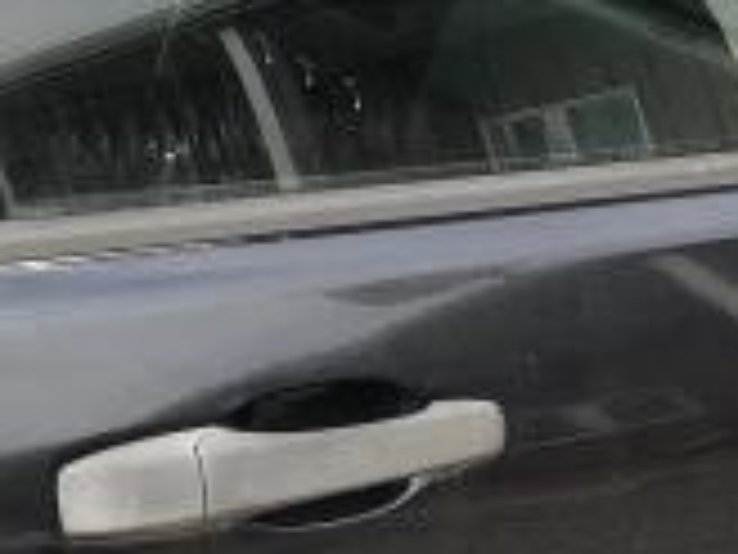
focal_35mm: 137
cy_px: 477
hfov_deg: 14.4
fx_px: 2921
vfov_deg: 10.8
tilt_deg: -20.8
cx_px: 432
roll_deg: -3.1
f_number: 1.8
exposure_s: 1/138
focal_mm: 3.99
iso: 20
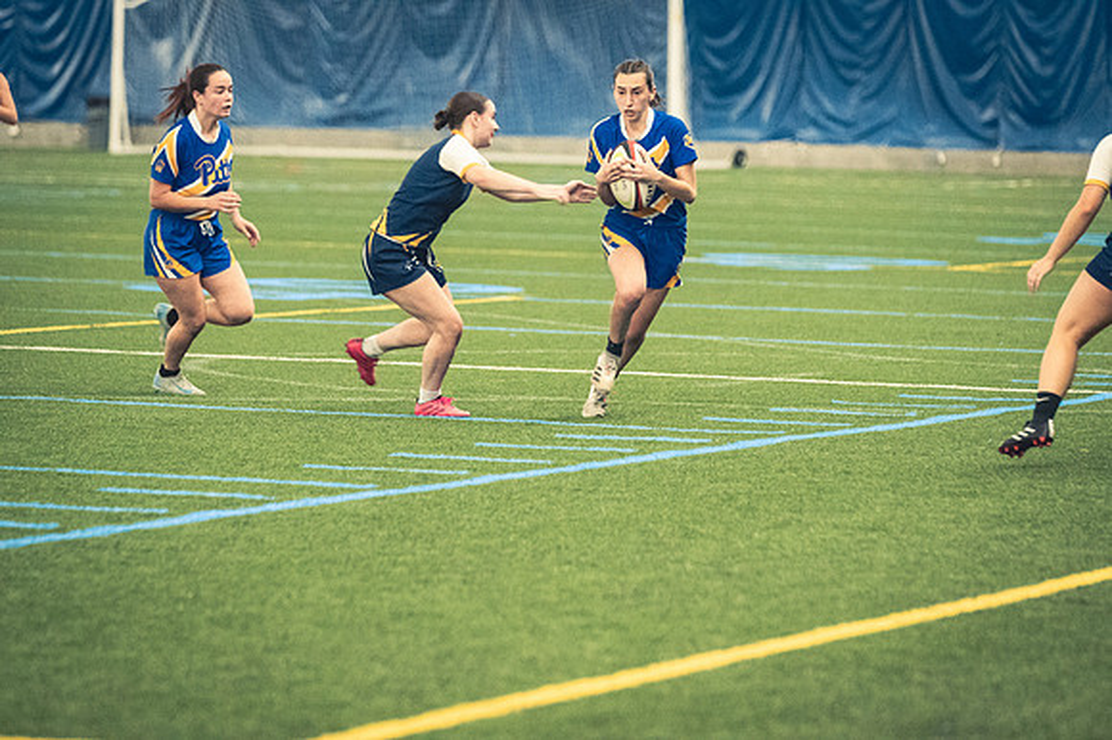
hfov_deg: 8.6
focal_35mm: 240
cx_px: 556
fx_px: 7409
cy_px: 370
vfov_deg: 5.7
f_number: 2.8
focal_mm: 160
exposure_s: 1/500
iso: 12800
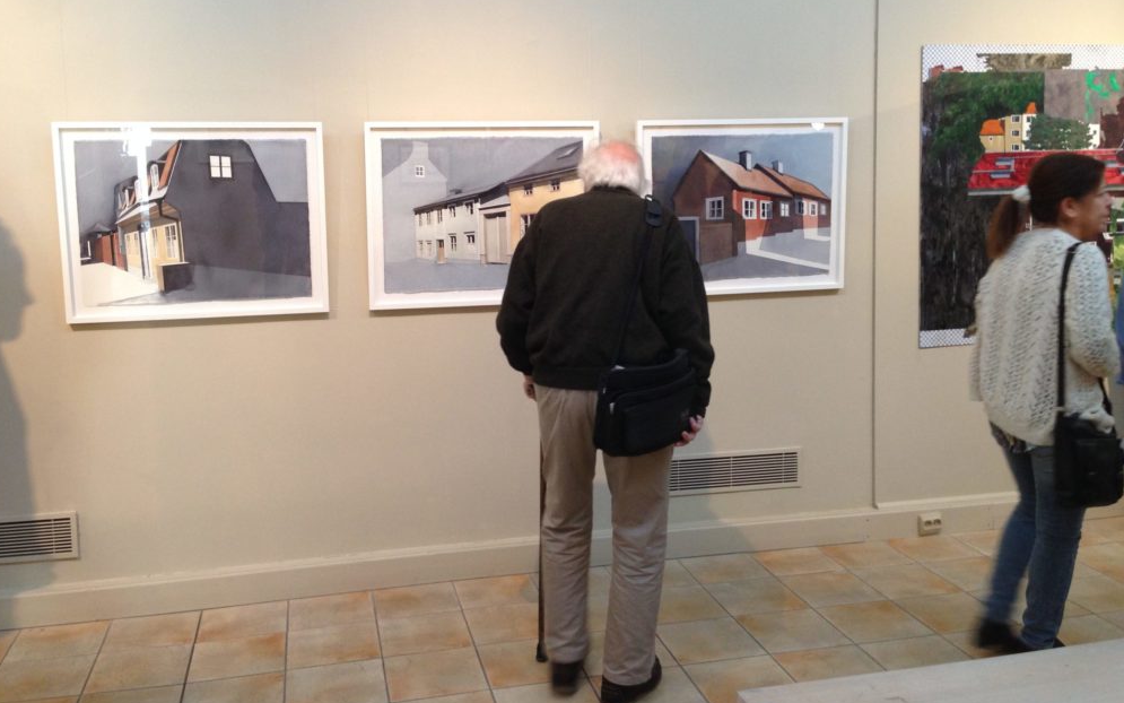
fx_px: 1103
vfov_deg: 35.2
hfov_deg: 54.0
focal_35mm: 36
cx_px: 547
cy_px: 276
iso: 100
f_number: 2.4
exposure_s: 1/20
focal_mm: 4.12
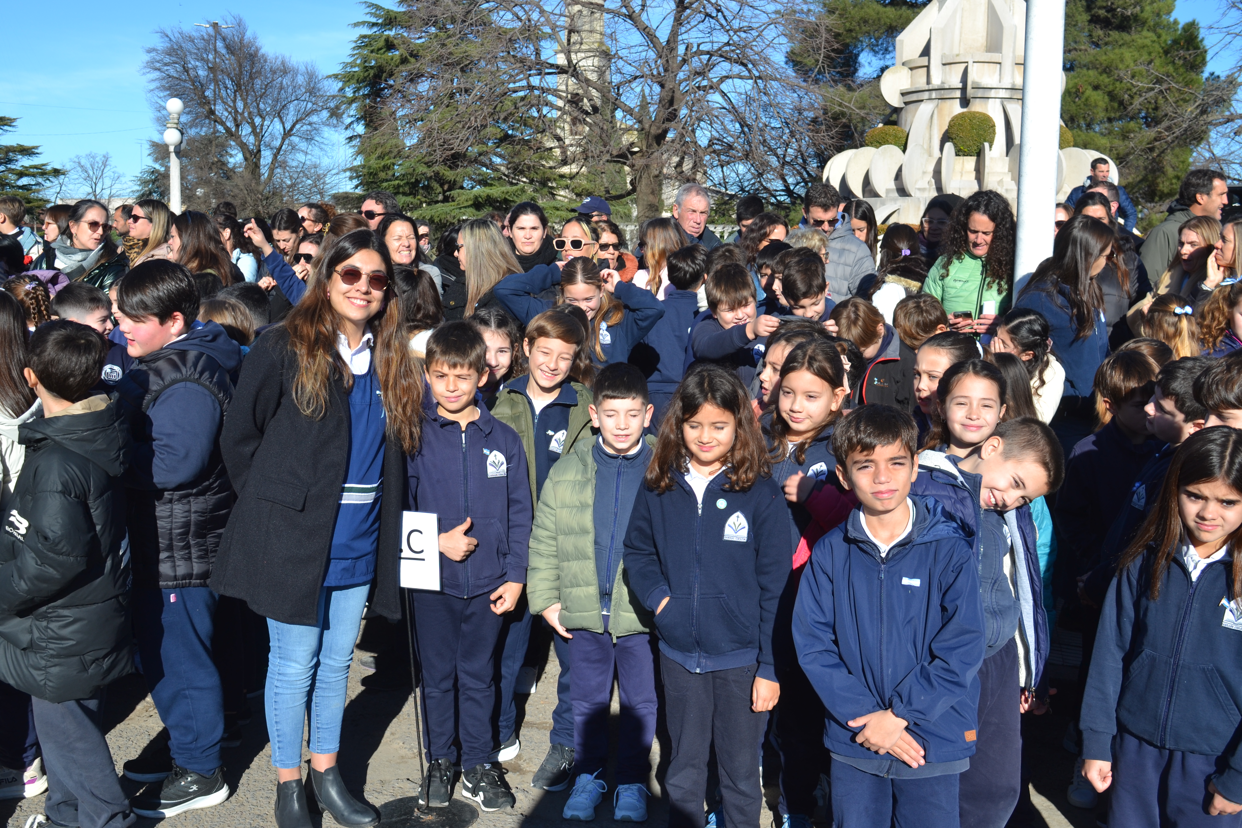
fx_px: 1294
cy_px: 414
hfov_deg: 51.3
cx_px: 621
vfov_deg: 35.5
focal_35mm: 38
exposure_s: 1/250
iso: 100
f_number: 8
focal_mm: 25
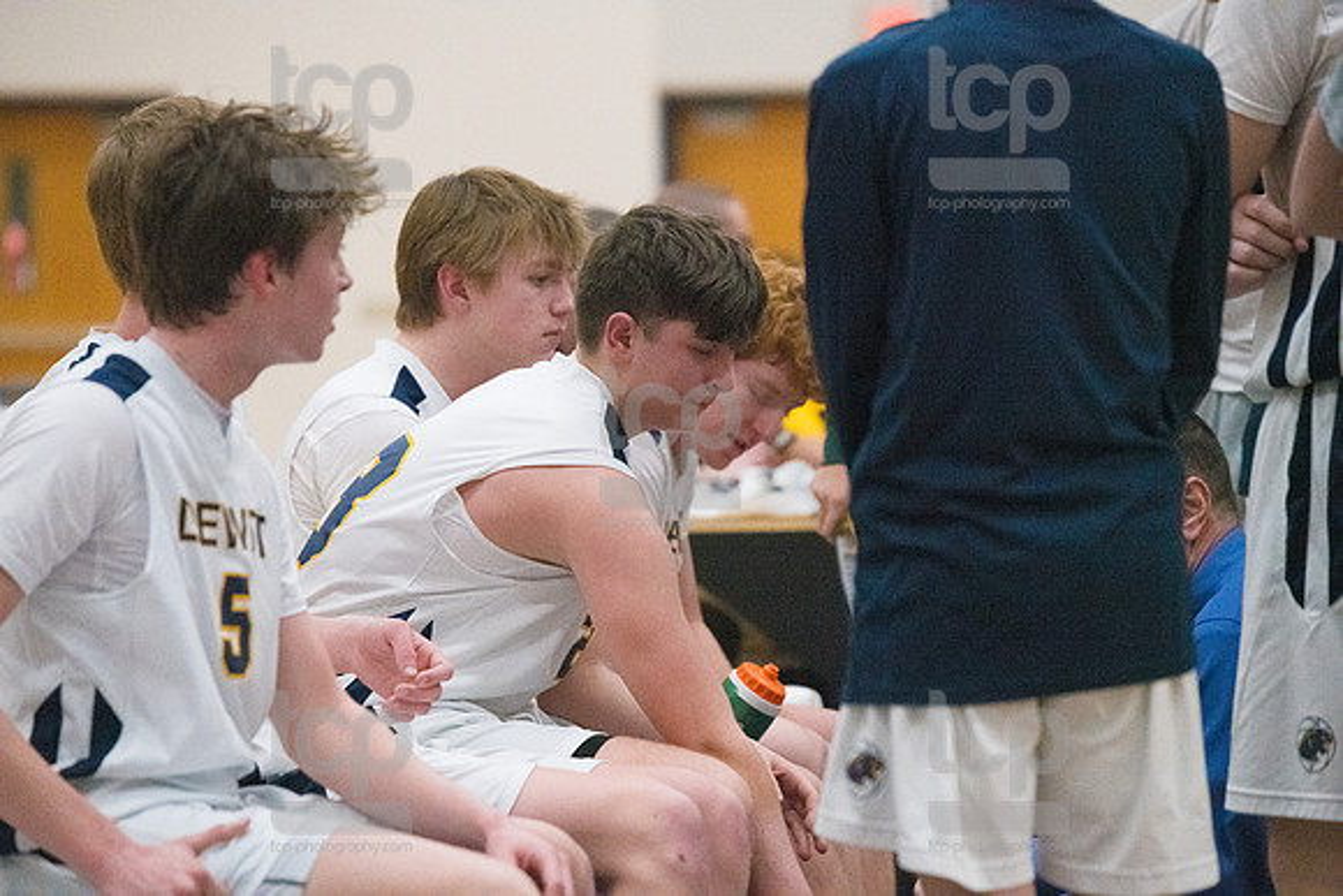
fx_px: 7463
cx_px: 672
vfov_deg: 6.9
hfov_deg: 10.3
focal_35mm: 200
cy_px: 448
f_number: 4.5
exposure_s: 1/1600
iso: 10000
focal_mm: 200
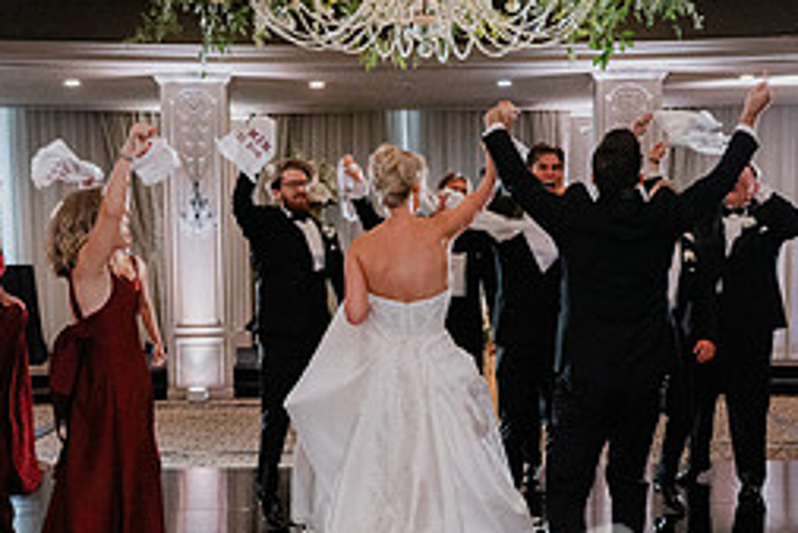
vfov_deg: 24.6
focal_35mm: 55
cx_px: 451
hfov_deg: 36.2
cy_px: 345
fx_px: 1220
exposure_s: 1/160
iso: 2500
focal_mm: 24
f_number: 2.8
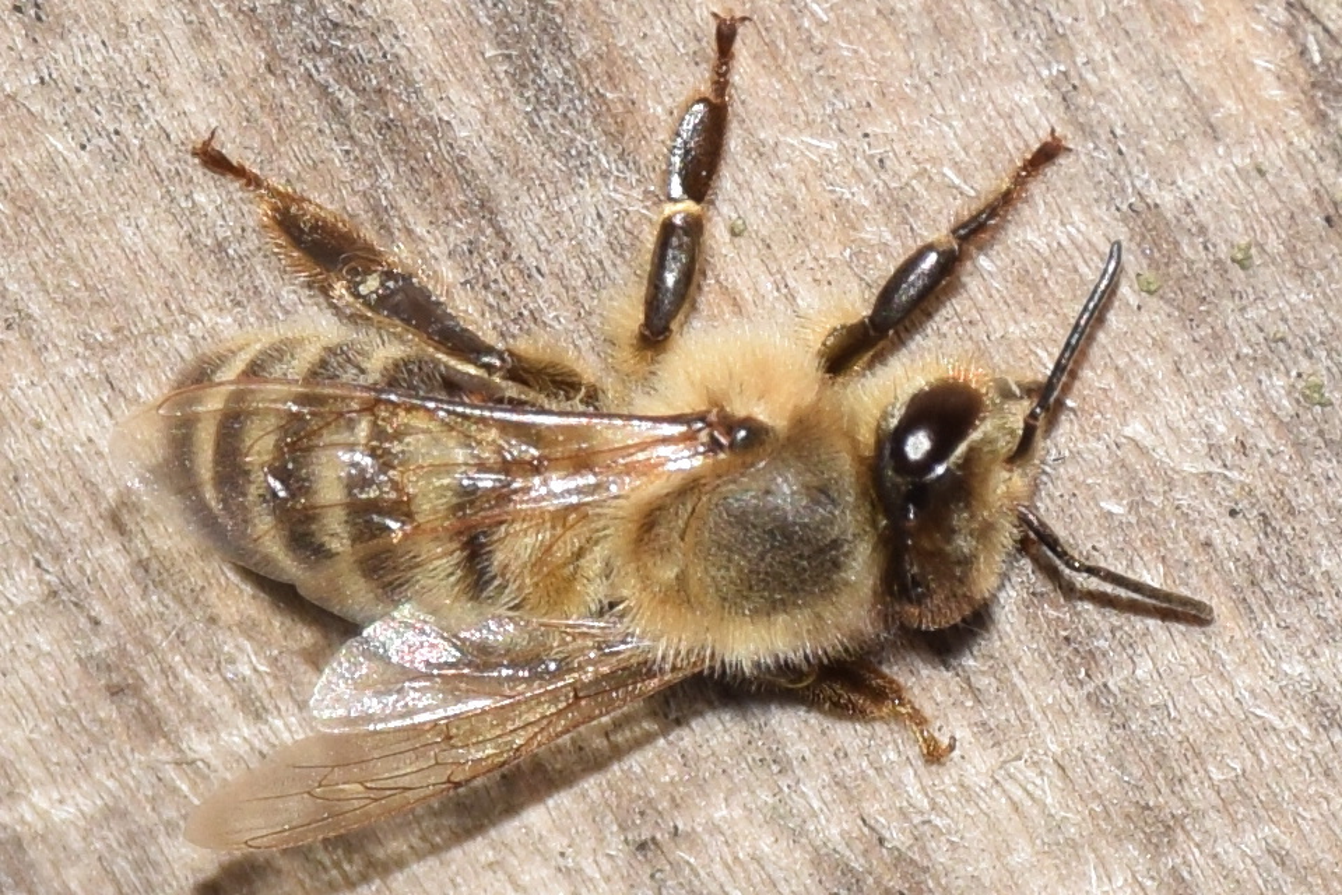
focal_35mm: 210
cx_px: 671
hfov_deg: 9.8
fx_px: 7828
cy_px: 448
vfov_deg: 6.5
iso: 100
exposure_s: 1/160
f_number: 11
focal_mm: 140
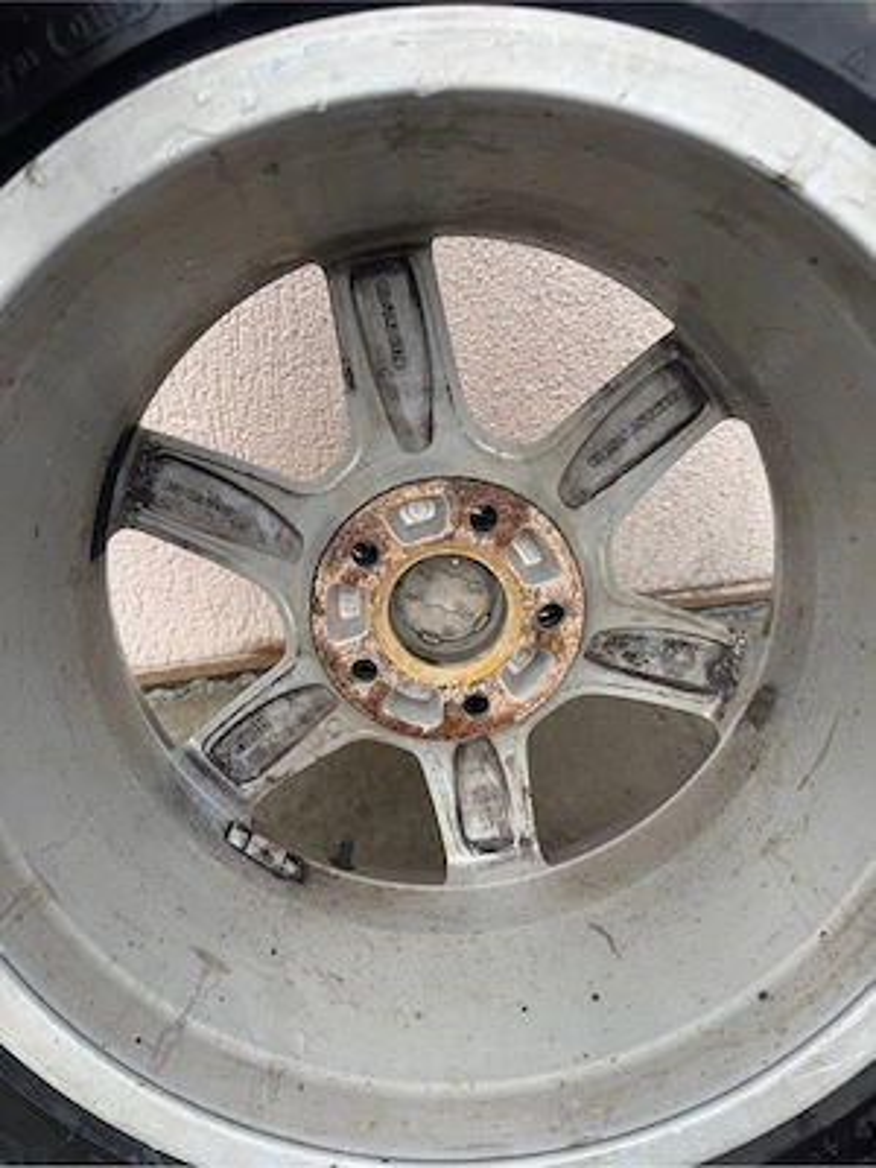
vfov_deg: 71.6
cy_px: 584
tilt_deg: -39.9
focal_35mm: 24
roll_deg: +4.0
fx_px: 810
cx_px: 438
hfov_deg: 56.8
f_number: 1.78
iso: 80
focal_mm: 6.76
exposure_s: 1/1311
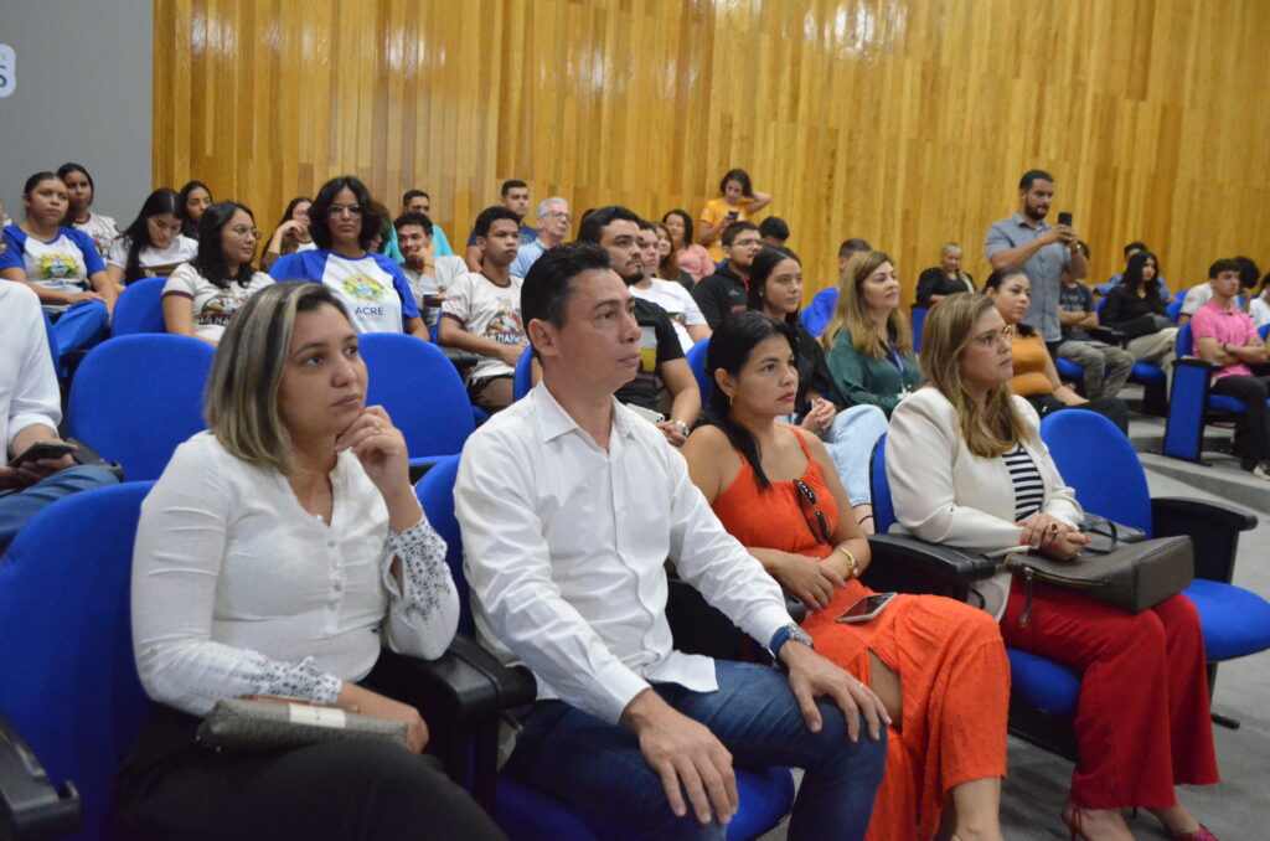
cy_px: 420
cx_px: 635
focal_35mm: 30
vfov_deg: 43.4
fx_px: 1056
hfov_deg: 62.0
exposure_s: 1/160
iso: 6400
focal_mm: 20
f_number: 3.8
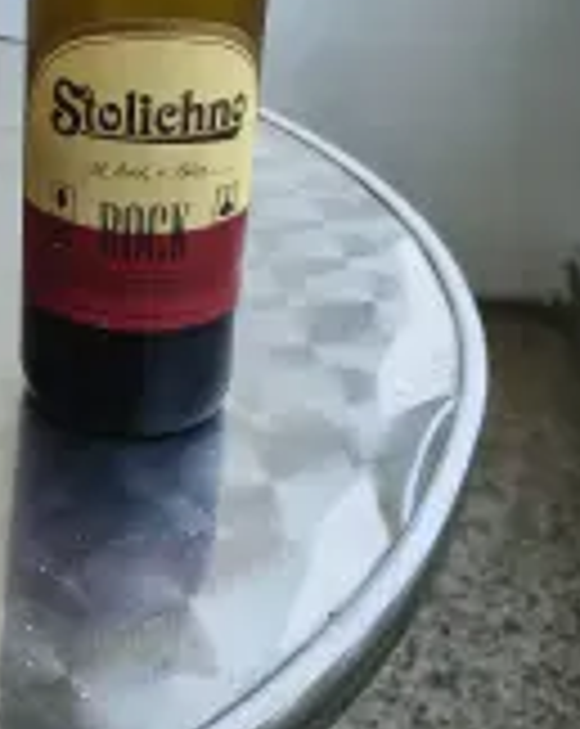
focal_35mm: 58
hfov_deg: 24.2
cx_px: -81
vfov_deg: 32.1
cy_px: 216
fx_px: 1248
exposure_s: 1/165
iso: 100
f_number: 1.8
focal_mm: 5.56
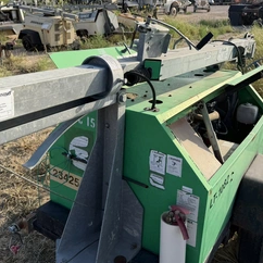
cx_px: 120
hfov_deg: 47.2
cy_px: 110
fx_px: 301
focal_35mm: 35
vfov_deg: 47.0
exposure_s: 1/2110
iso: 80
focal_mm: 6.76
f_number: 1.78
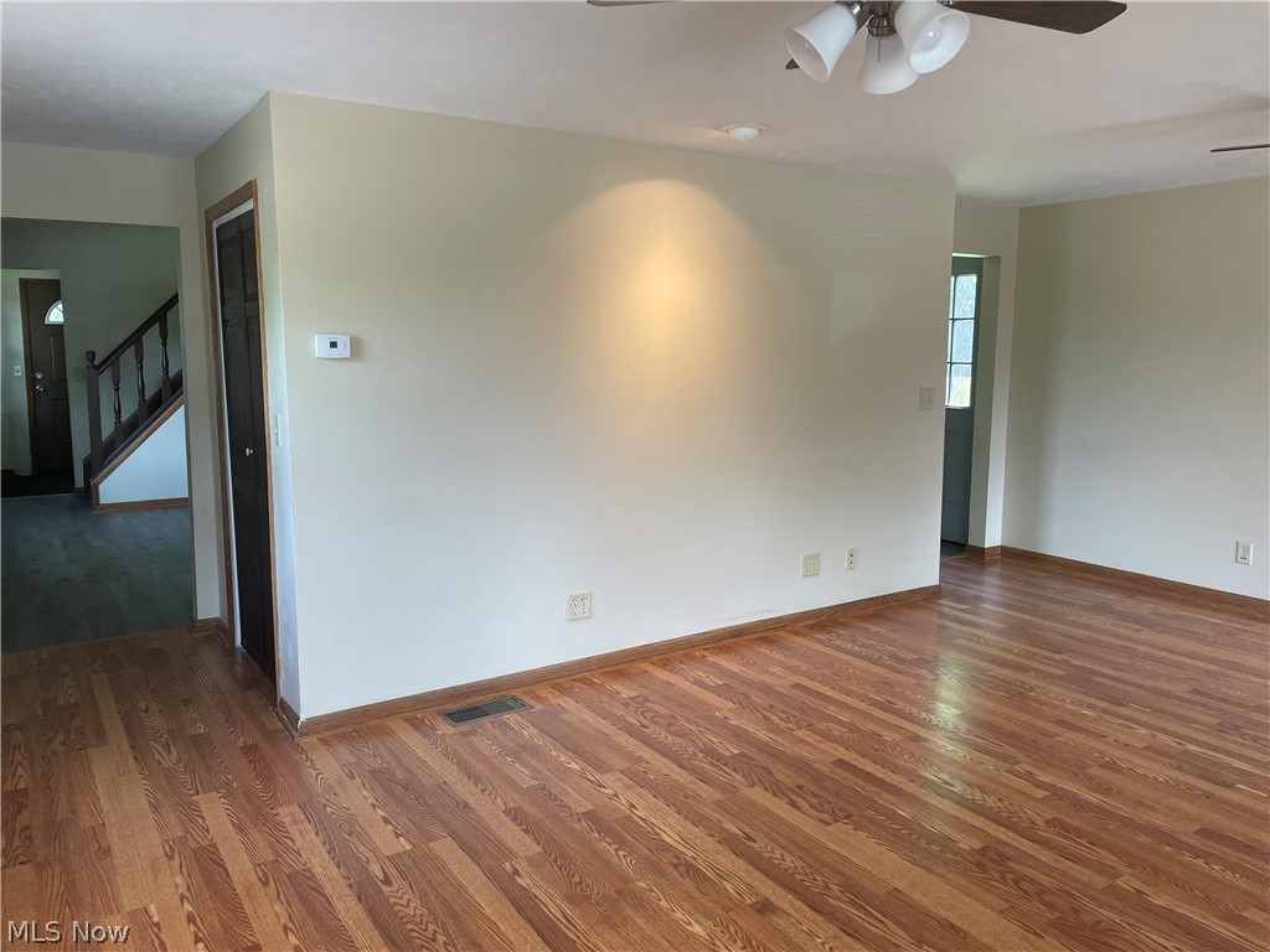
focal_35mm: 26
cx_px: 635
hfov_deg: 67.3
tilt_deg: -7.0
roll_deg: +0.7
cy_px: 476
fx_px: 954
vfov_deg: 53.1
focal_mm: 4.2
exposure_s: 1/121
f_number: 1.6
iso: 125
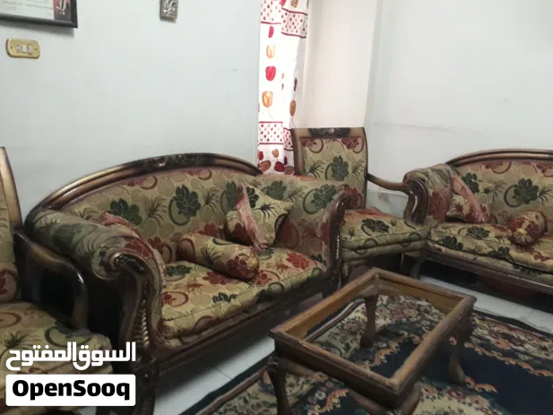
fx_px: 447
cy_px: 212
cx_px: 271
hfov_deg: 63.4
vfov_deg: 49.8
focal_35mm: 28
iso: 500
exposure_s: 1/15
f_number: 1.9
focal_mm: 3.6
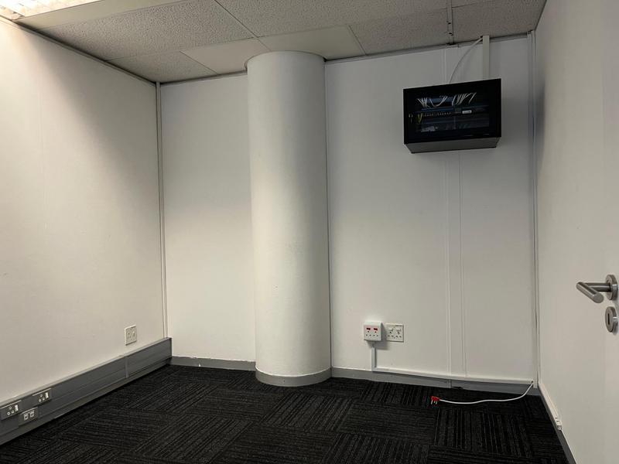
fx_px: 465
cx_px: 310
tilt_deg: -1.2
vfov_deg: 53.1
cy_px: 232
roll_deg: +1.6
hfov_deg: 67.3
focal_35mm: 26
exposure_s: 1/50
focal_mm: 5.1
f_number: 1.6
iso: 160
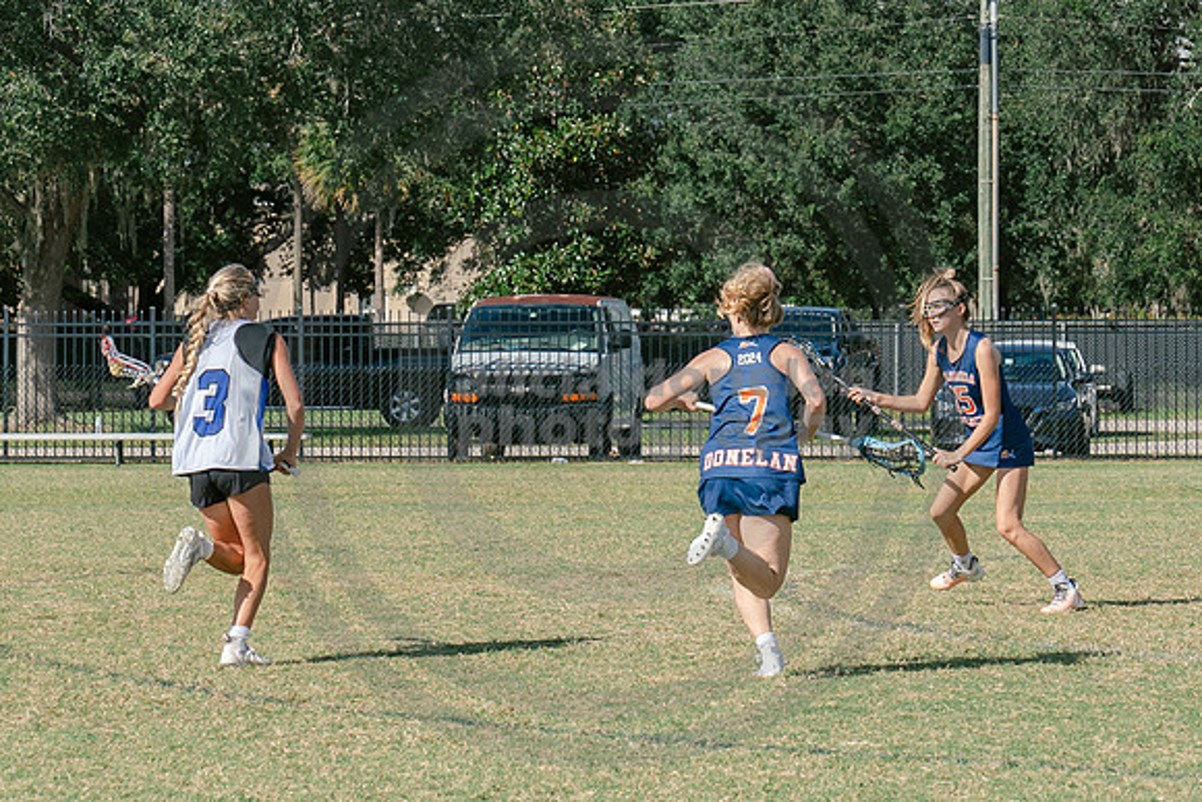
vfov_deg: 7.9
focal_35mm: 173
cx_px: 724
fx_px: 5772
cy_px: 455
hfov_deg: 11.9
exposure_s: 1/1000
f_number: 5.6
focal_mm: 70
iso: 250
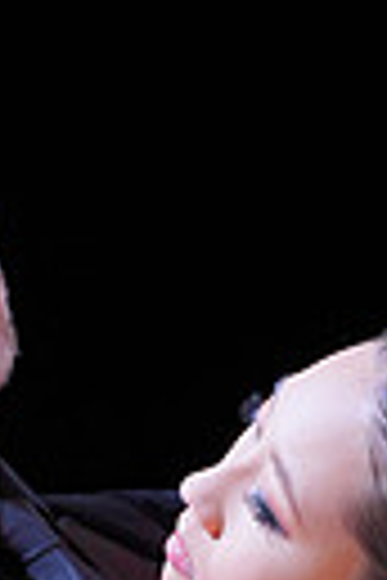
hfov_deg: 1.5
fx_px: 14463
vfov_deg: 2.3
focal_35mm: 897
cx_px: 209
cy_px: 1003
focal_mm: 200
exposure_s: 1/400
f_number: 4
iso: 800
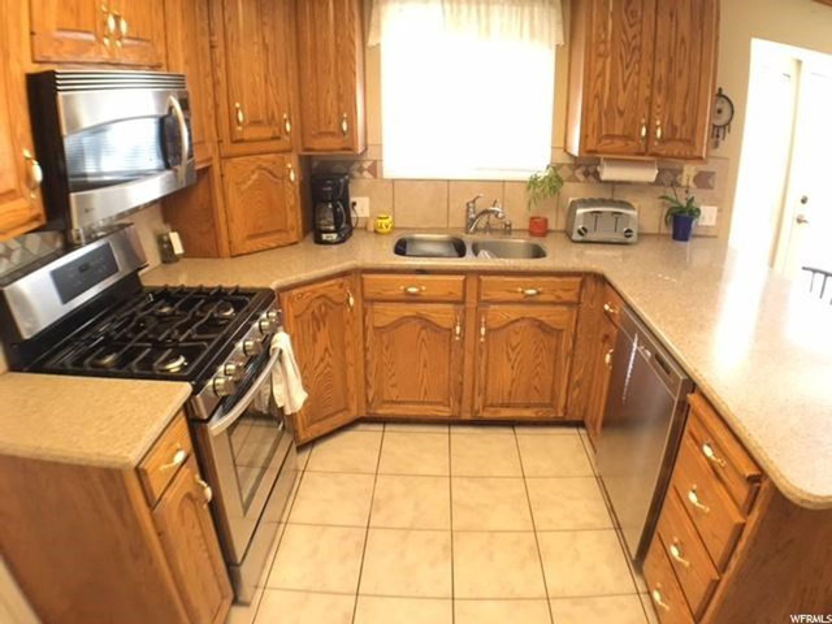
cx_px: 416
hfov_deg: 61.7
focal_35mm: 29
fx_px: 697
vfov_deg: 48.2
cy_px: 312
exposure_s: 1/30
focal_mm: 4.15
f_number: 2.2
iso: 200
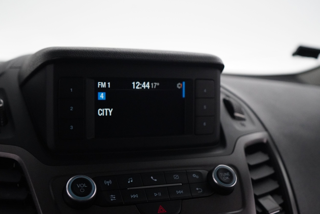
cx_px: 160
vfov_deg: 31.9
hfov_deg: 46.4
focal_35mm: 42
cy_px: 107
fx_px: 373
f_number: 3.5
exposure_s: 1/60
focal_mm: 28
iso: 5000
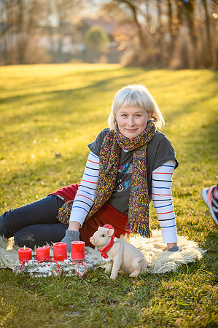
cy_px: 164
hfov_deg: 13.0
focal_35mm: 105
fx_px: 956
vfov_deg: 19.5
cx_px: 109
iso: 100
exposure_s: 1/125
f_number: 4.5
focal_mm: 105
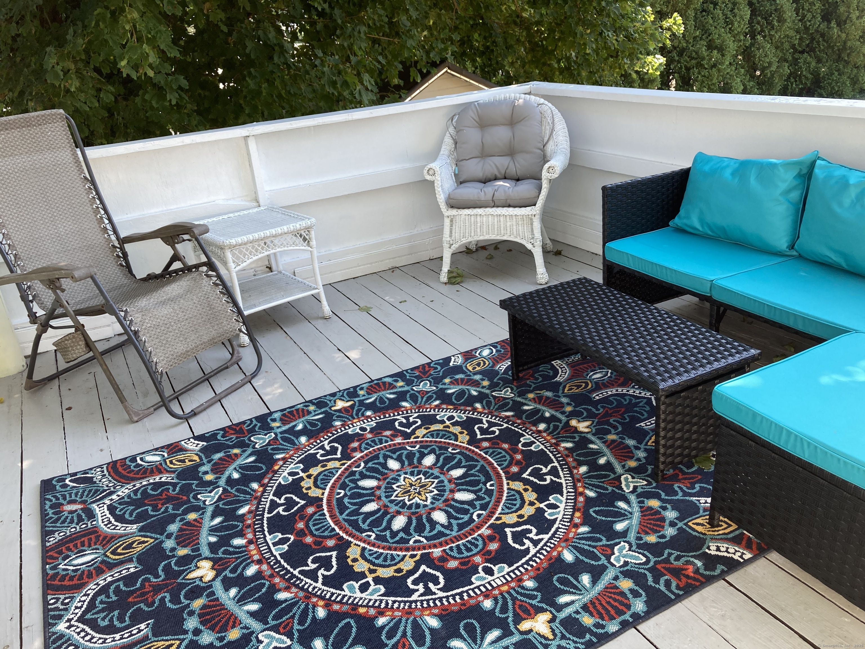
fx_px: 700
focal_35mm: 28
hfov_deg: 63.4
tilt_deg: -23.7
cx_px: 432
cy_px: 324
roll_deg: +6.3
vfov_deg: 49.7
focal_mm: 3.99
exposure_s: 1/125
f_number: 1.8
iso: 20
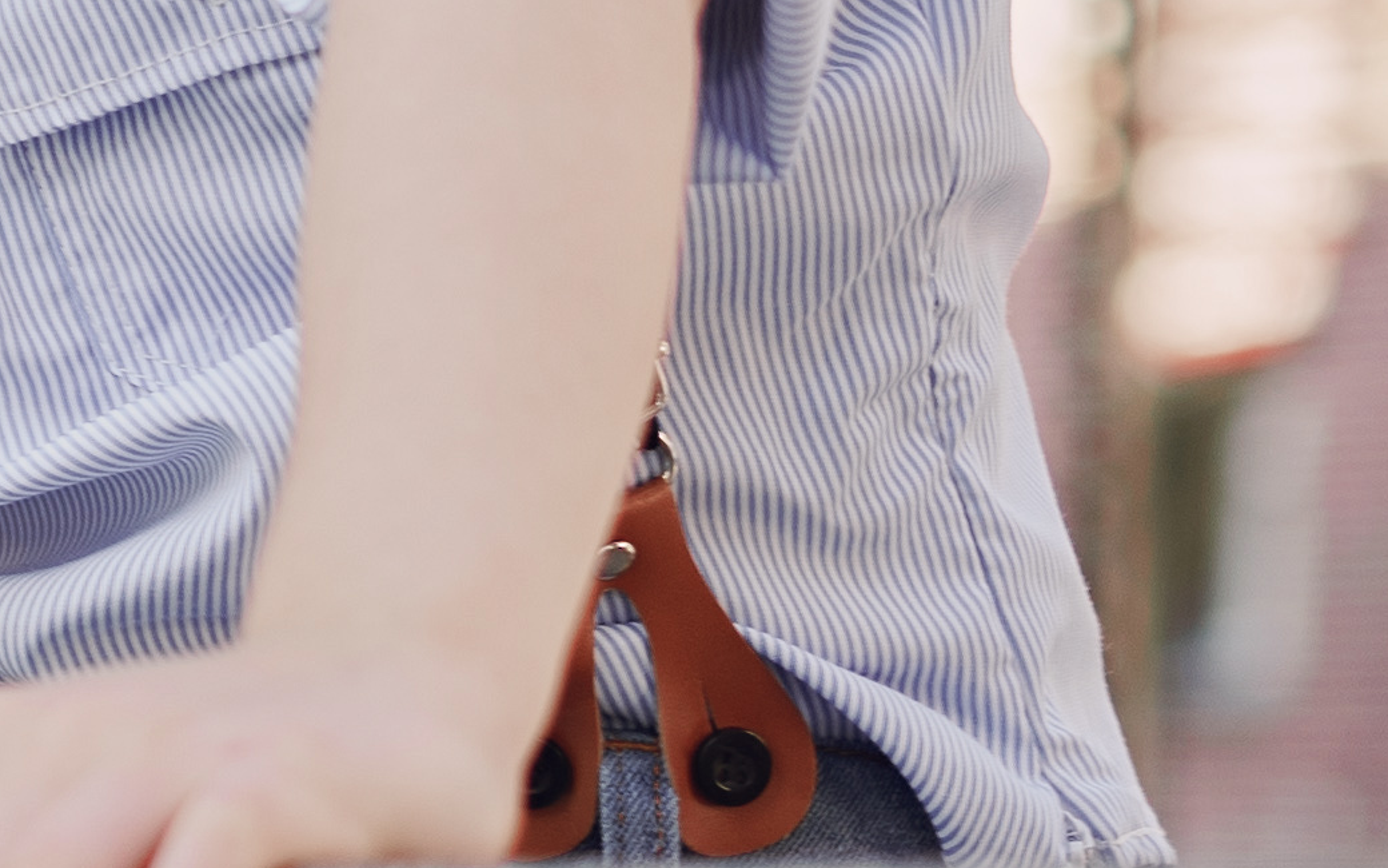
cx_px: -2504
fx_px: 11121
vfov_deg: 4.4
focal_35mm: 294
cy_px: -268
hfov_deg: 6.6
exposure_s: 1/200
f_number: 2.8
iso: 100
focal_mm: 50
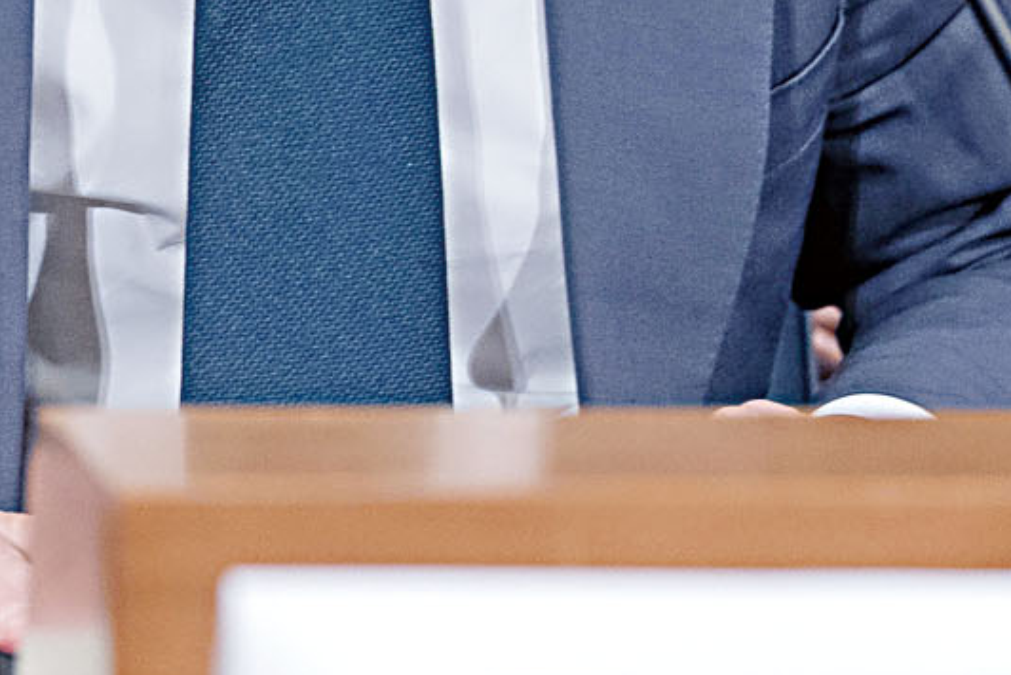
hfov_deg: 18.4
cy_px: -321
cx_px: 379
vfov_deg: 11.8
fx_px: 3118
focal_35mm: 111
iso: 5000
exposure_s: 1/320
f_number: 3.2
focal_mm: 30
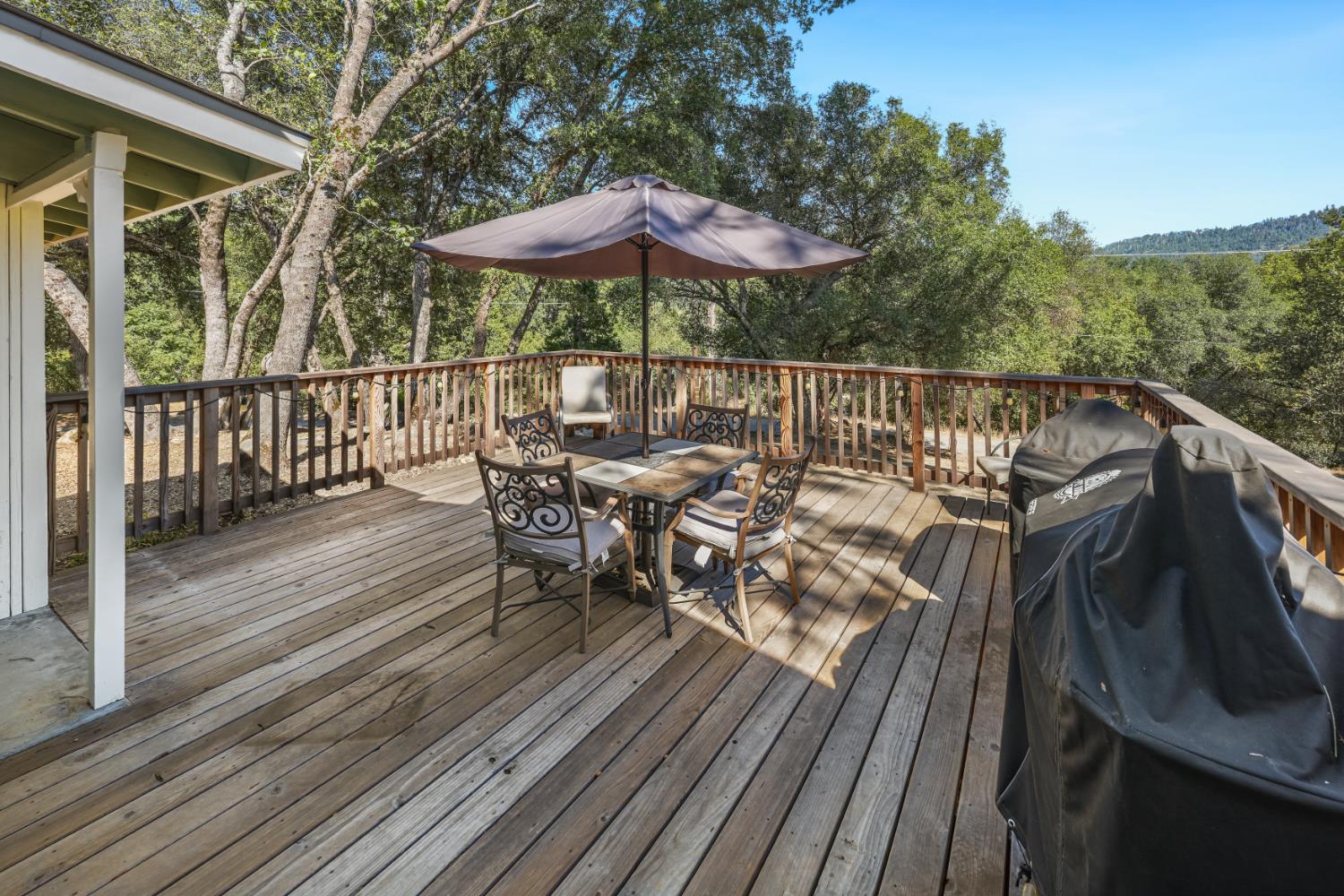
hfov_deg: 96.7
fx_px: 597
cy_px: 448
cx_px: 672
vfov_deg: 73.7
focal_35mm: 16
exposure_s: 1/60
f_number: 8
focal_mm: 16
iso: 100
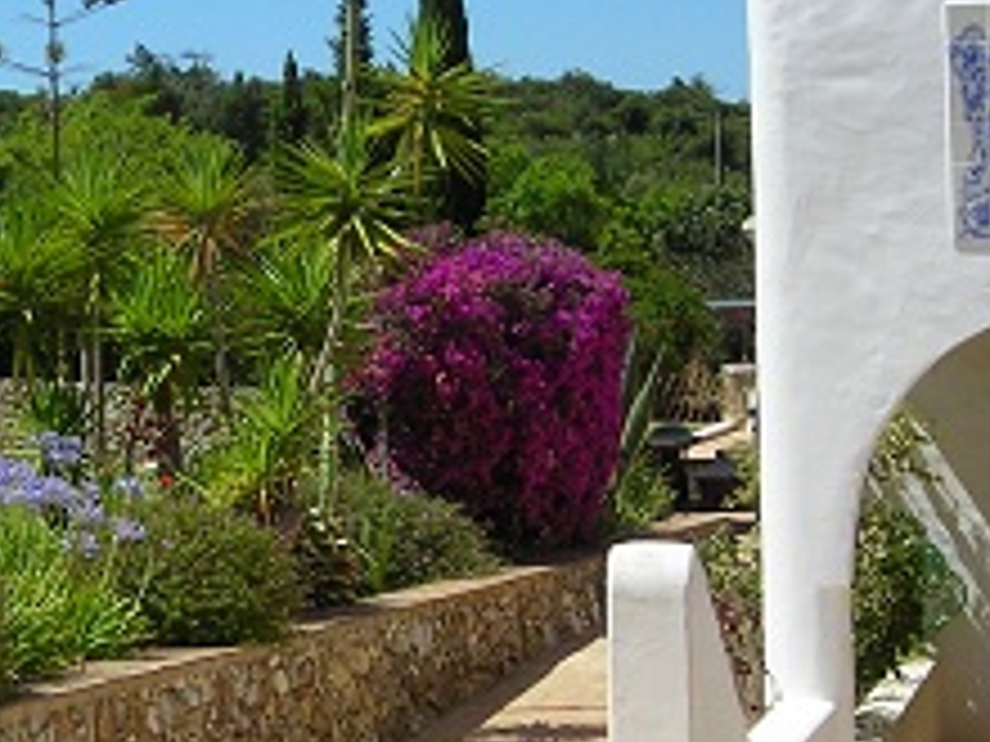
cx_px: 90
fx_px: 3461
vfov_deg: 12.2
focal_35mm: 121
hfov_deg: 16.1
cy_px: 443
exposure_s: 1/954
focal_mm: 6.3
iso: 50
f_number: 3.2
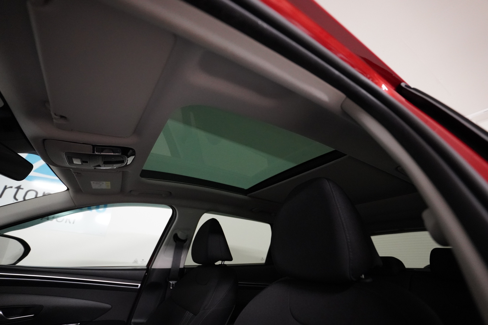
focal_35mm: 16
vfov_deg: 73.7
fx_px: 217
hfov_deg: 96.7
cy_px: 162
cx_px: 244
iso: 10000
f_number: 2.8
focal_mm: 16
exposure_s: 1/160
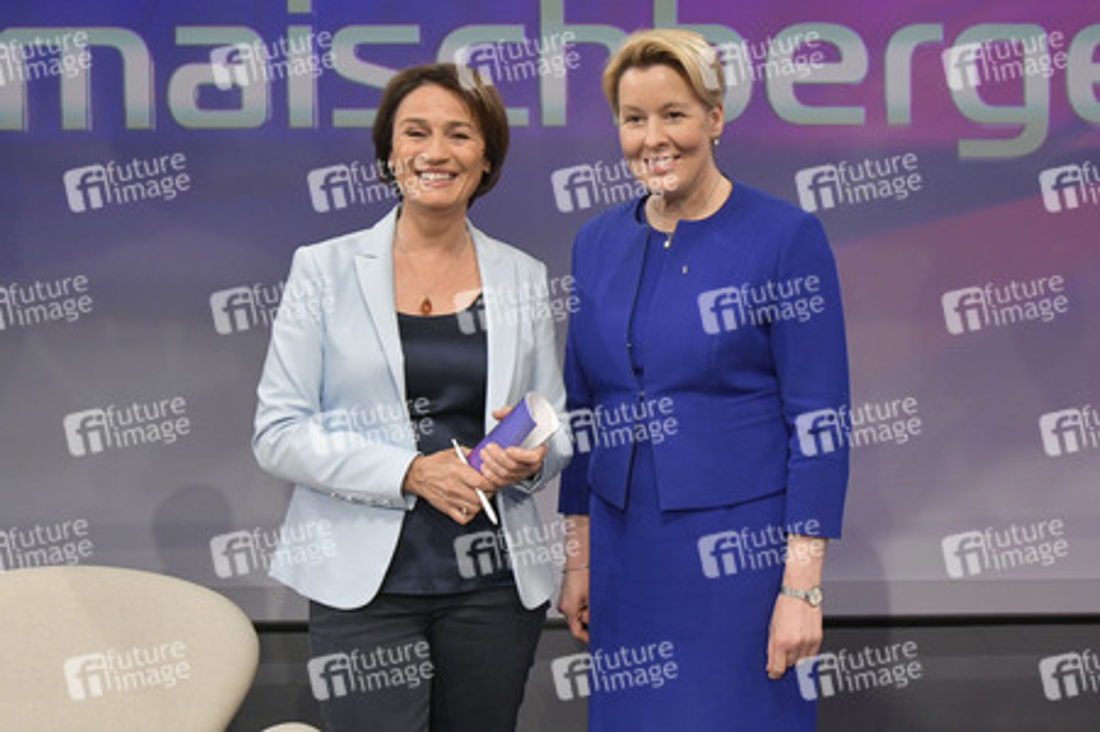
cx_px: 550
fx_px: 1160
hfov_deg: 50.7
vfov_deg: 35.0
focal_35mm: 38
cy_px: 366
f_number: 6.3
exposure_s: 1/200
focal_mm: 38
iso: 2500
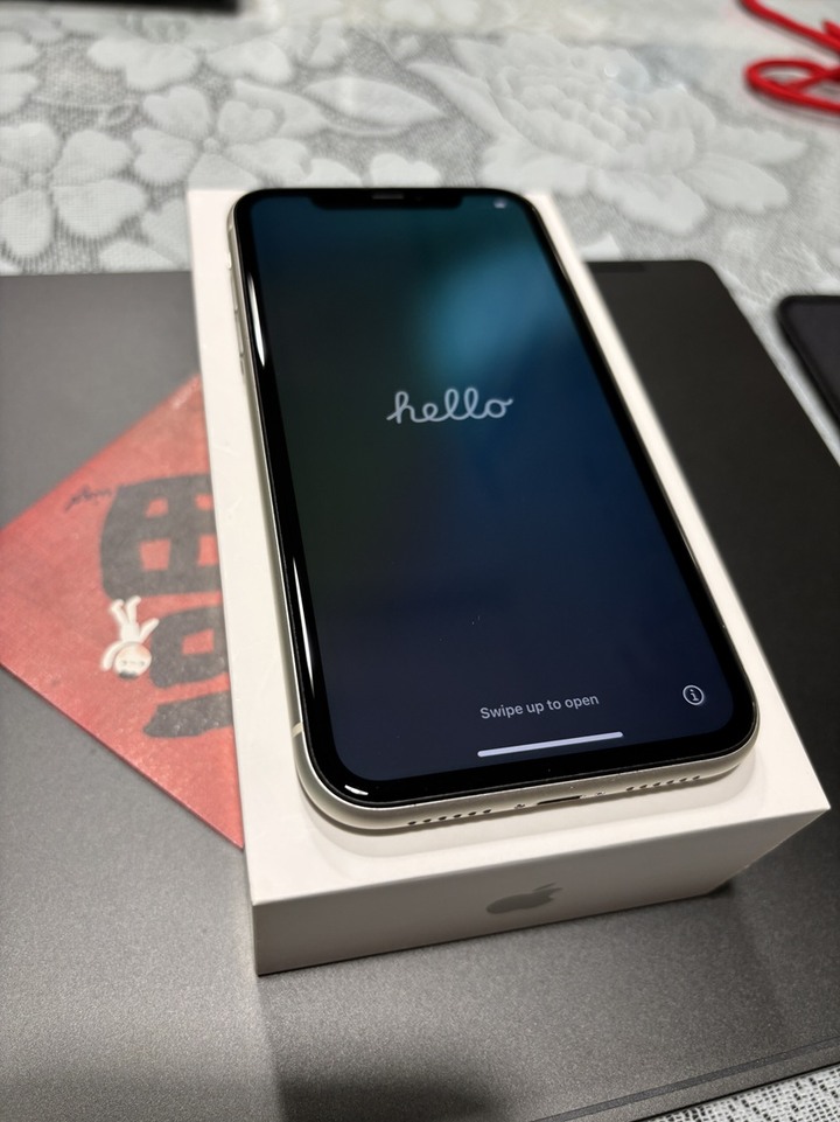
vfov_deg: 67.3
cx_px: 420
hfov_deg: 53.0
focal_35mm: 26
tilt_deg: -53.5
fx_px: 842
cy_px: 561
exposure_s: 1/75
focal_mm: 5.96
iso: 64
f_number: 1.6
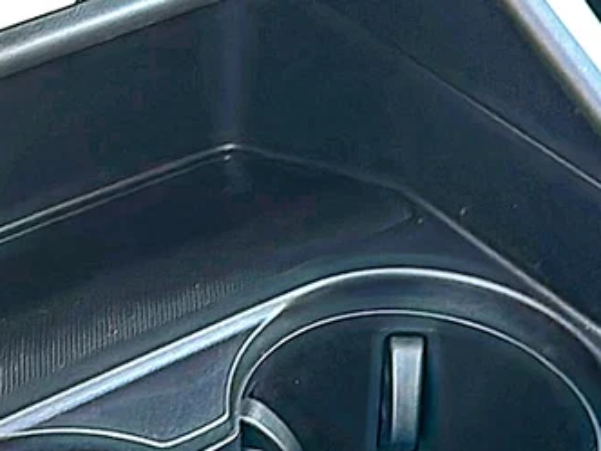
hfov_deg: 20.6
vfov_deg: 15.4
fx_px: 1649
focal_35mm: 95
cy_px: 417
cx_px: 232
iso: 125
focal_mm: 6.86
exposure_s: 1/80
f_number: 1.78
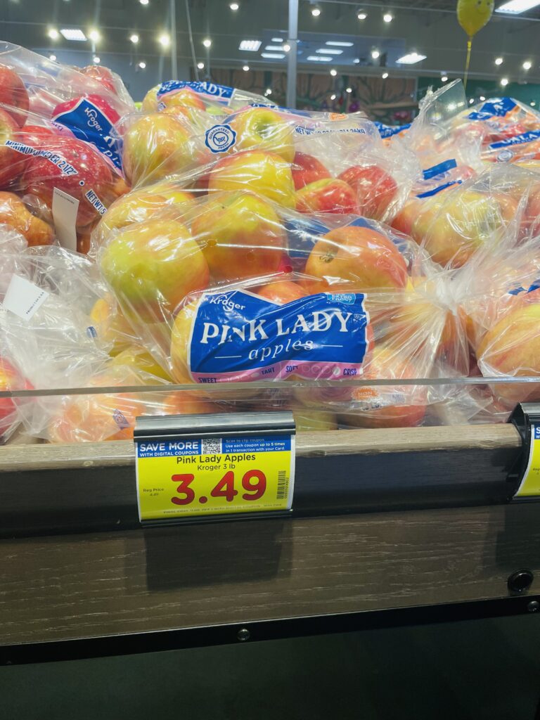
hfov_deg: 53.1
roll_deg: -1.1
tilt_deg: -17.9
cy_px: 360
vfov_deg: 67.3
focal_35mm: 26
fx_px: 541
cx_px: 270
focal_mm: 4.2
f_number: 1.6
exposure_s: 1/120
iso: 64
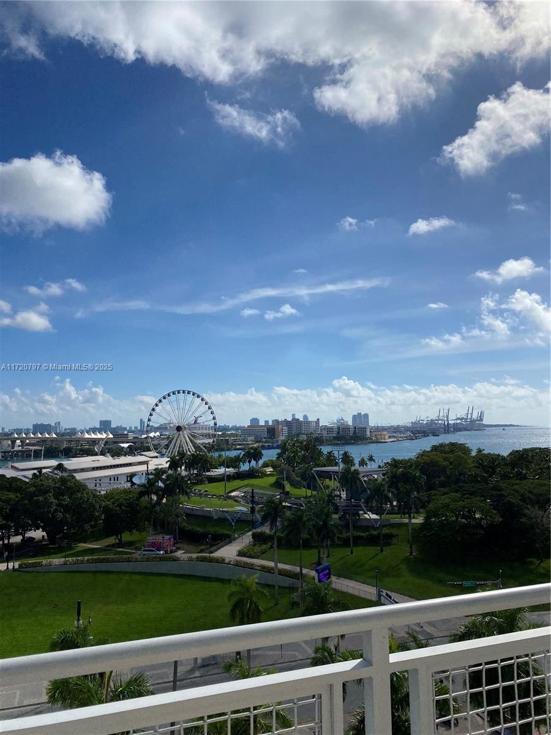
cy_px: 368
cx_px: 276
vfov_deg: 67.3
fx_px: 552
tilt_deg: +6.4
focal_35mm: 26
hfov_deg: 53.1
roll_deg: -0.7
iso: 32
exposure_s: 1/9615
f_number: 1.8
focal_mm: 4.25
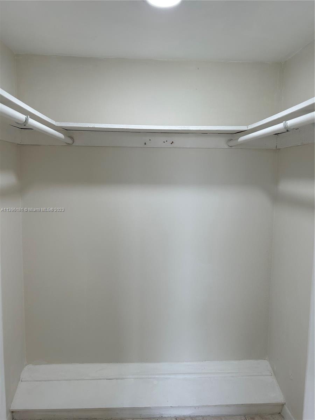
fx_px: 315
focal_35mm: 26
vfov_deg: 67.3
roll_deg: -0.9
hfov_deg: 53.1
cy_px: 210
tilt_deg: -5.3
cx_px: 158
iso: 50
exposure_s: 1/172
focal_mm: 5.7
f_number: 1.5
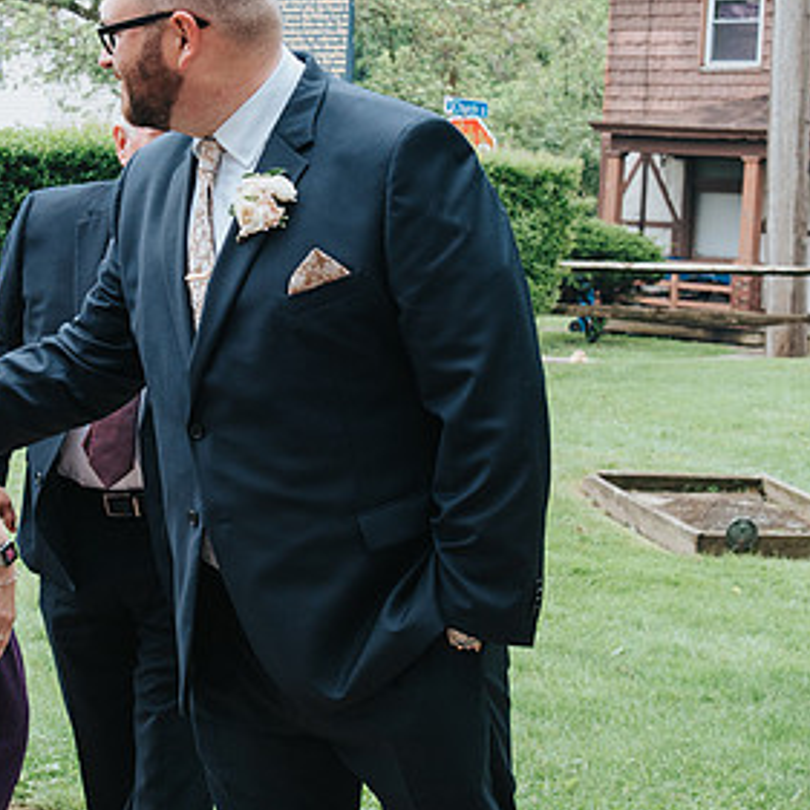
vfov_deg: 18.1
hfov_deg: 18.0
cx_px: 215
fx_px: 2541
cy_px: 277
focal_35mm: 96
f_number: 7.1
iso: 400
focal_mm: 46
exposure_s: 1/200
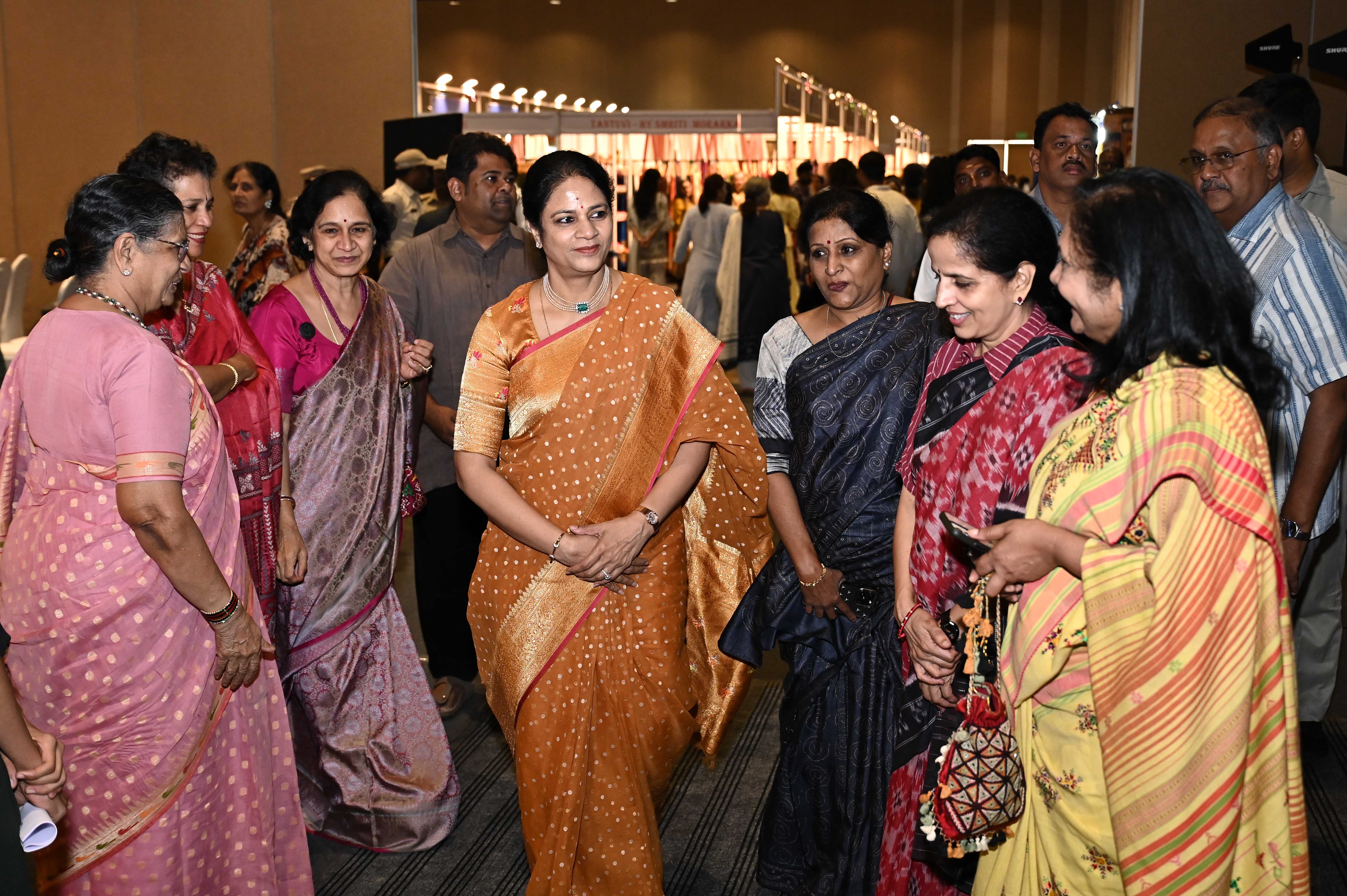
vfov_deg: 31.1
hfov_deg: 45.5
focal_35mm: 43
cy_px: 448
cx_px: 674
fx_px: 1608
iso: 2000
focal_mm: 43
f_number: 4
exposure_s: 1/200
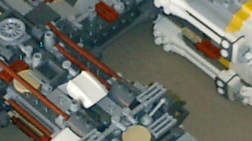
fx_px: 1216
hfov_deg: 11.8
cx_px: 102
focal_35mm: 182
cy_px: 131
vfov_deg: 6.6
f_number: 3.2
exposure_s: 1/30
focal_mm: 7.5
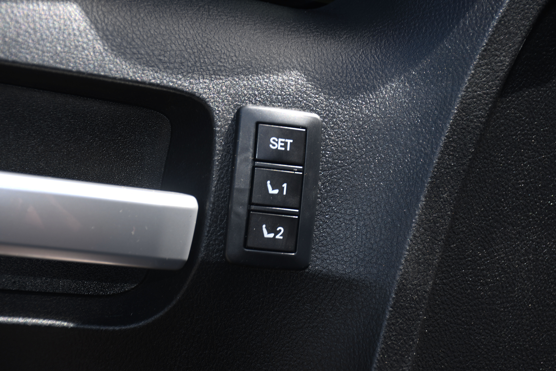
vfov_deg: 18.9
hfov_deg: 28.1
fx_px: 1112
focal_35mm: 72
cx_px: 278
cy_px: 186
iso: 100
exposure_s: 1/100
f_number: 4.5
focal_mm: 48
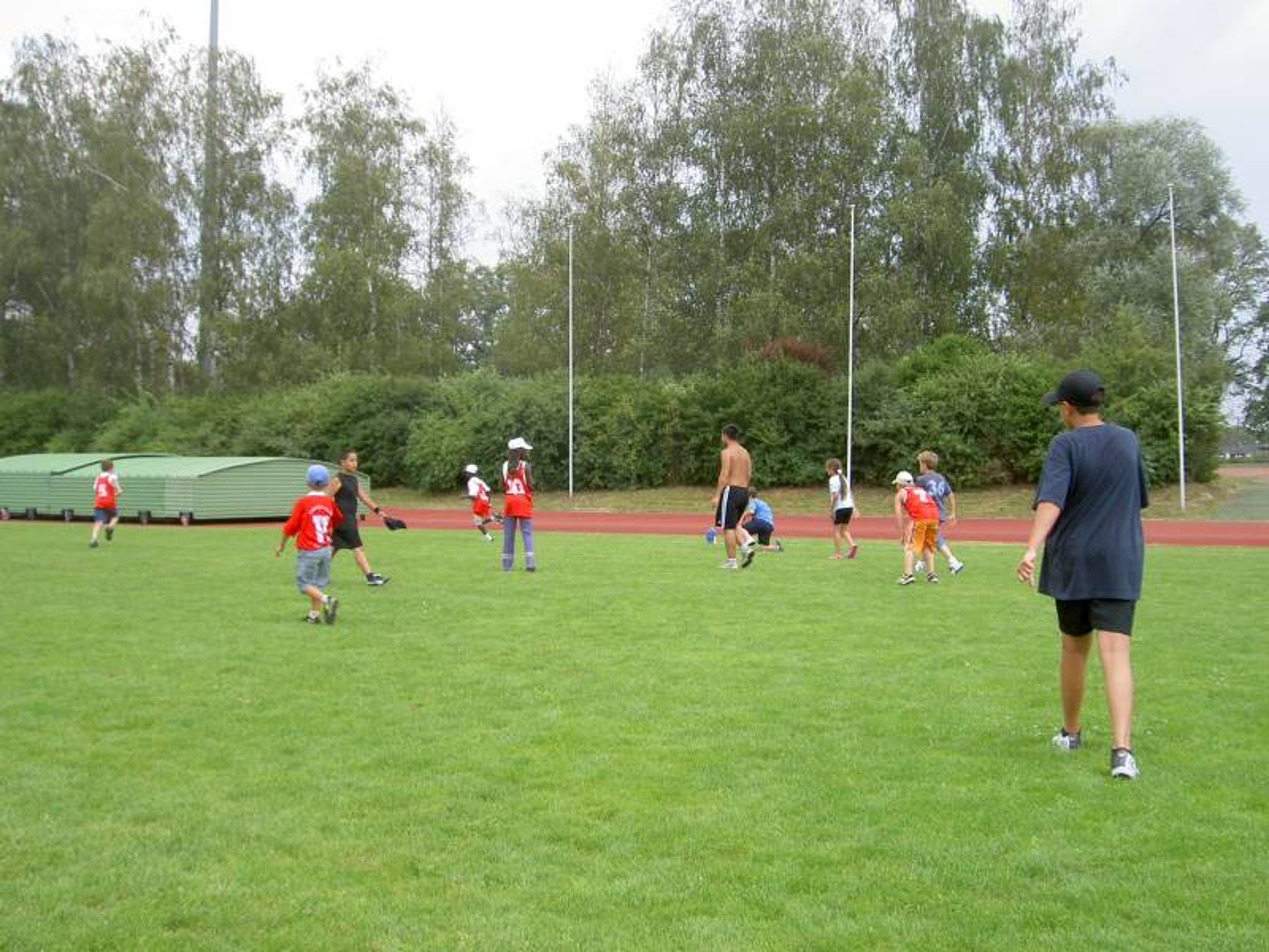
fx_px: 1430
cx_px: 634
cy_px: 476
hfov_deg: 47.9
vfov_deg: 36.8
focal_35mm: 39
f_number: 4.7
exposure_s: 1/160
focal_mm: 8
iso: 100
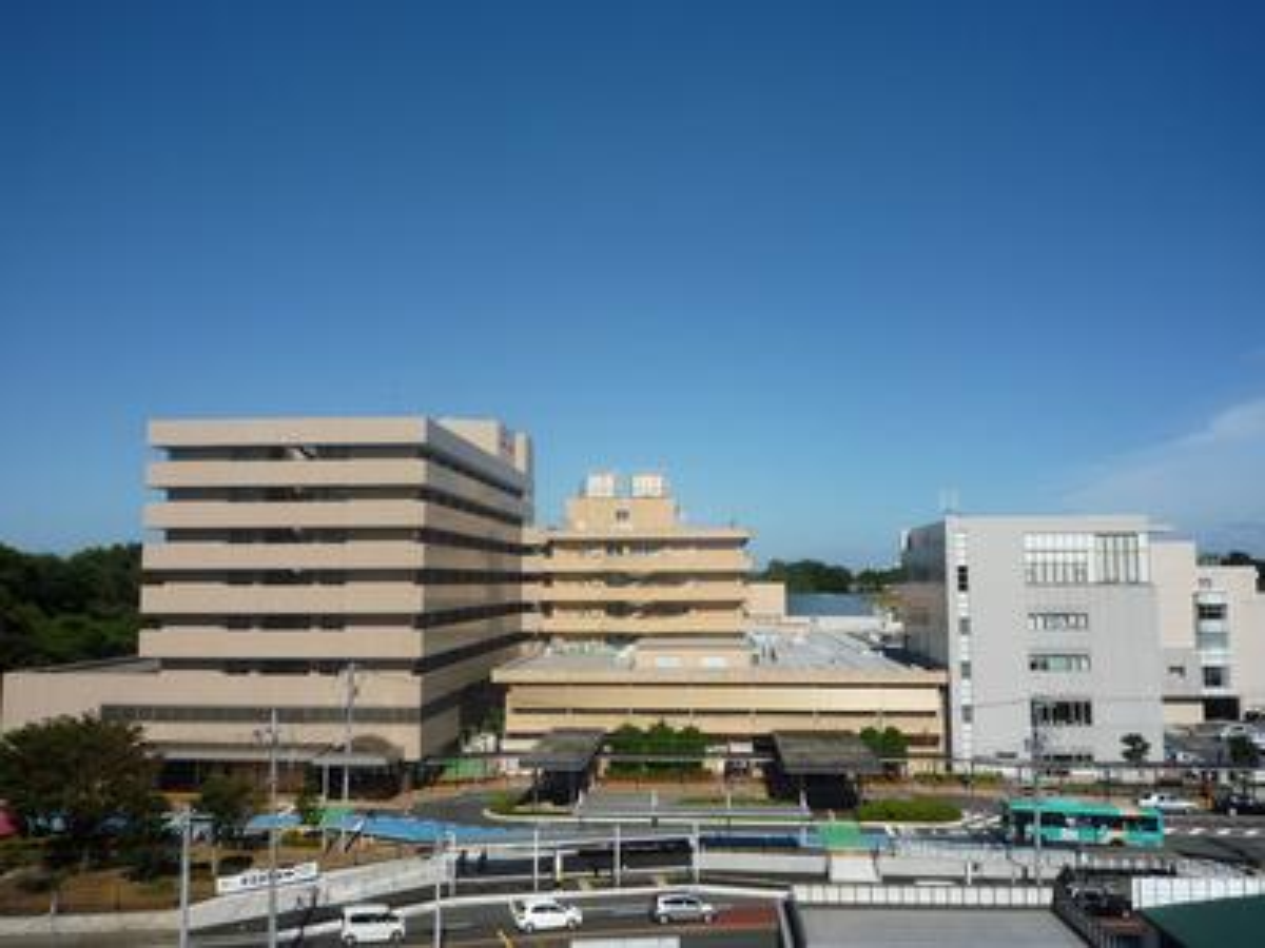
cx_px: 632
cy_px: 474
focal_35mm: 29
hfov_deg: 61.7
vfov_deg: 48.2
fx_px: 1060
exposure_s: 1/800
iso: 100
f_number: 5.6
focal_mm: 4.4
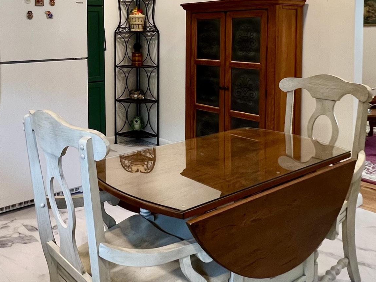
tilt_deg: -3.4
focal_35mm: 35
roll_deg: +1.1
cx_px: 103
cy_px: 57
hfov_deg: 50.9
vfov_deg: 39.1
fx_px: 380
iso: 160
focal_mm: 1.57
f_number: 1.8
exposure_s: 1/60
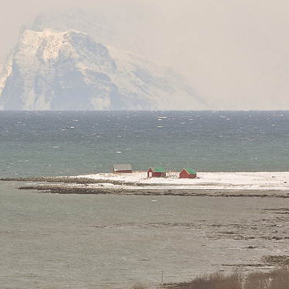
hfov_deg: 3.0
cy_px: 144
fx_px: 5469
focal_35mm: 579
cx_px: 103
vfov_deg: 3.0
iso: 200
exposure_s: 1/500
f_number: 7.1
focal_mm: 300
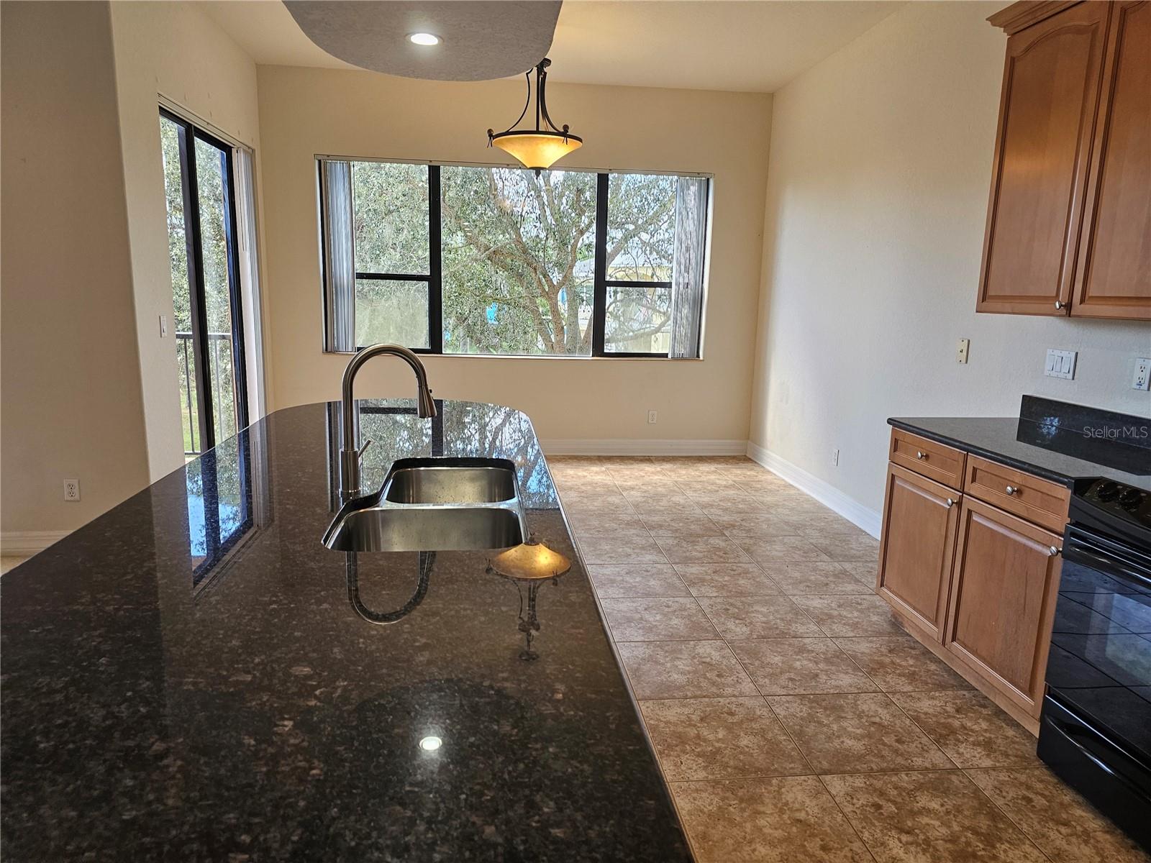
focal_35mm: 23
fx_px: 765
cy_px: 432
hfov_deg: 73.9
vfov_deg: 58.9
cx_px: 576
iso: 125
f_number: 1.7
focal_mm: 6.3
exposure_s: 1/120
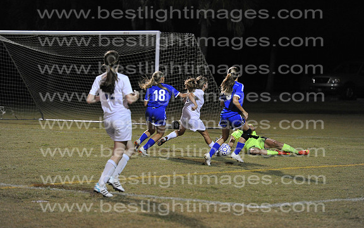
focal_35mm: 159
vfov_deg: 8.2
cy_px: 111
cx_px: 183
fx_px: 1577
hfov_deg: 13.2
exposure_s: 1/500
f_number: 3.5
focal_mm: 155
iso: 5000
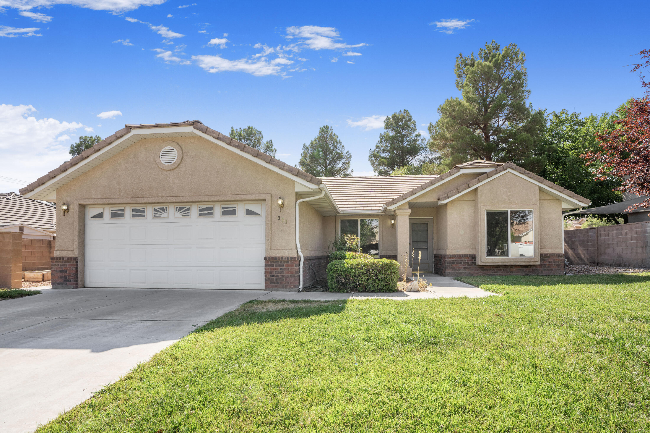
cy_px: 216
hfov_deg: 96.7
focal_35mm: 16
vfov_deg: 73.7
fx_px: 289
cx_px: 325
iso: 250
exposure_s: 1/250
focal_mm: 16
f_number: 9
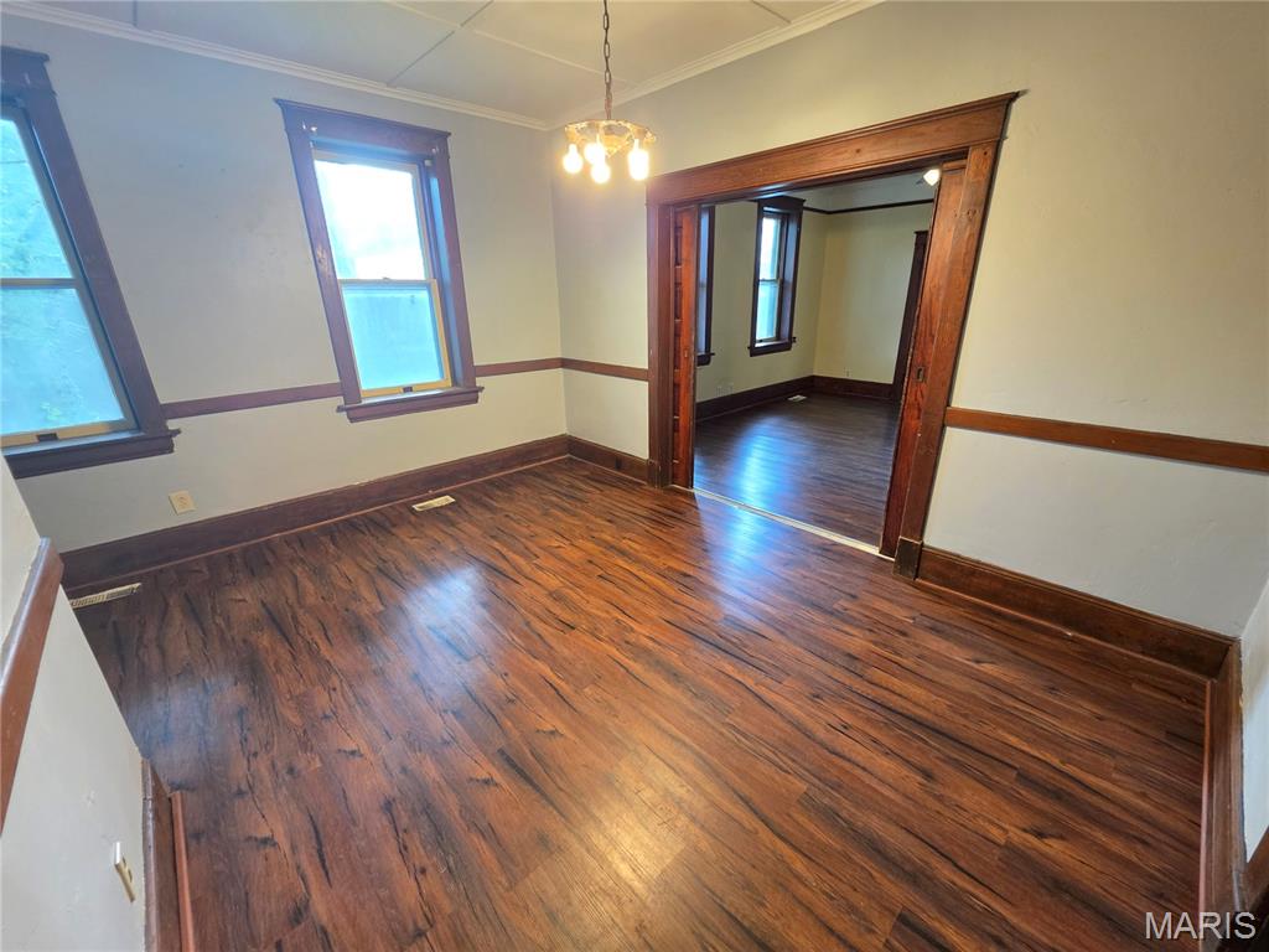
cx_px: 634
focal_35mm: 13
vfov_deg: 89.9
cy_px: 476
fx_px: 477
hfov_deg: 106.2
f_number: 1.9
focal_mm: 2.2
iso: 250
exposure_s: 1/60
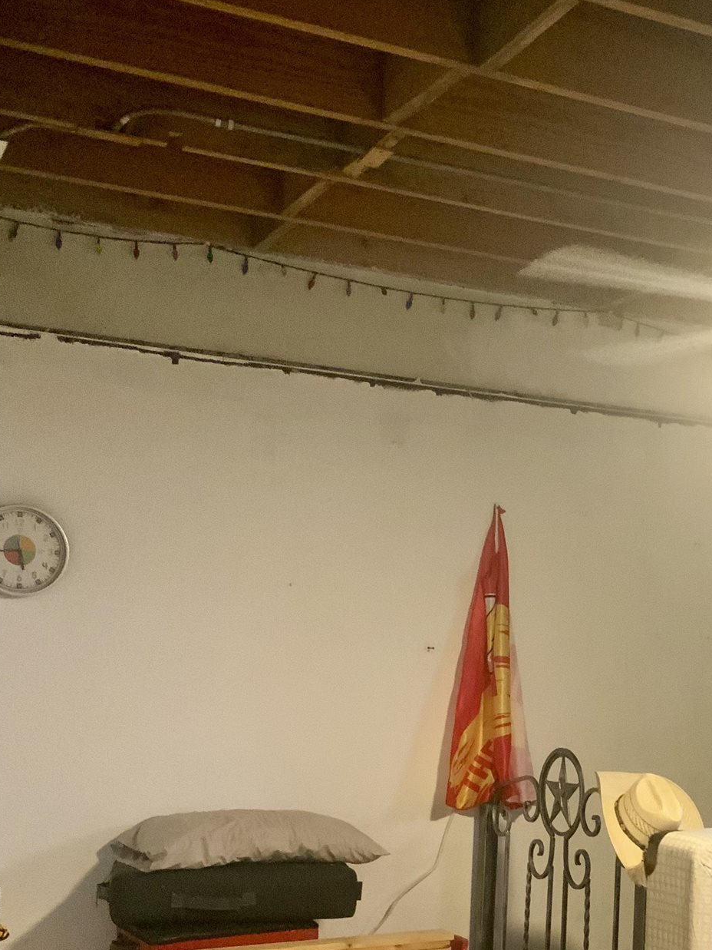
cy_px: 757
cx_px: 653
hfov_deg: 26.1
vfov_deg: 34.5
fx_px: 1481
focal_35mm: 54
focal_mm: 3
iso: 320
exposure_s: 1/40
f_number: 1.8
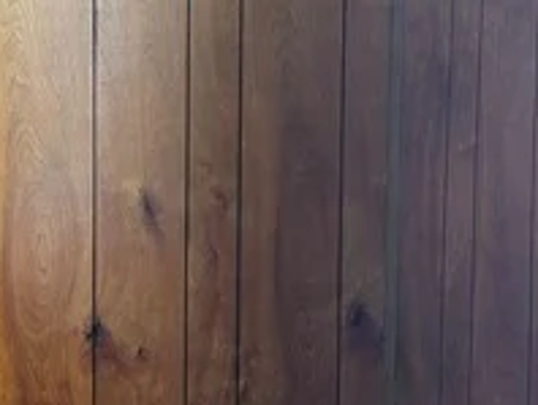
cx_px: -19
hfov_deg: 15.5
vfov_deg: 11.9
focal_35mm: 124
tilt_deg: -7.7
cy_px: 315
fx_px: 1930
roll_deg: -0.4
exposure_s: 1/60
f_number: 1.78
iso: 250
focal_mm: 6.76
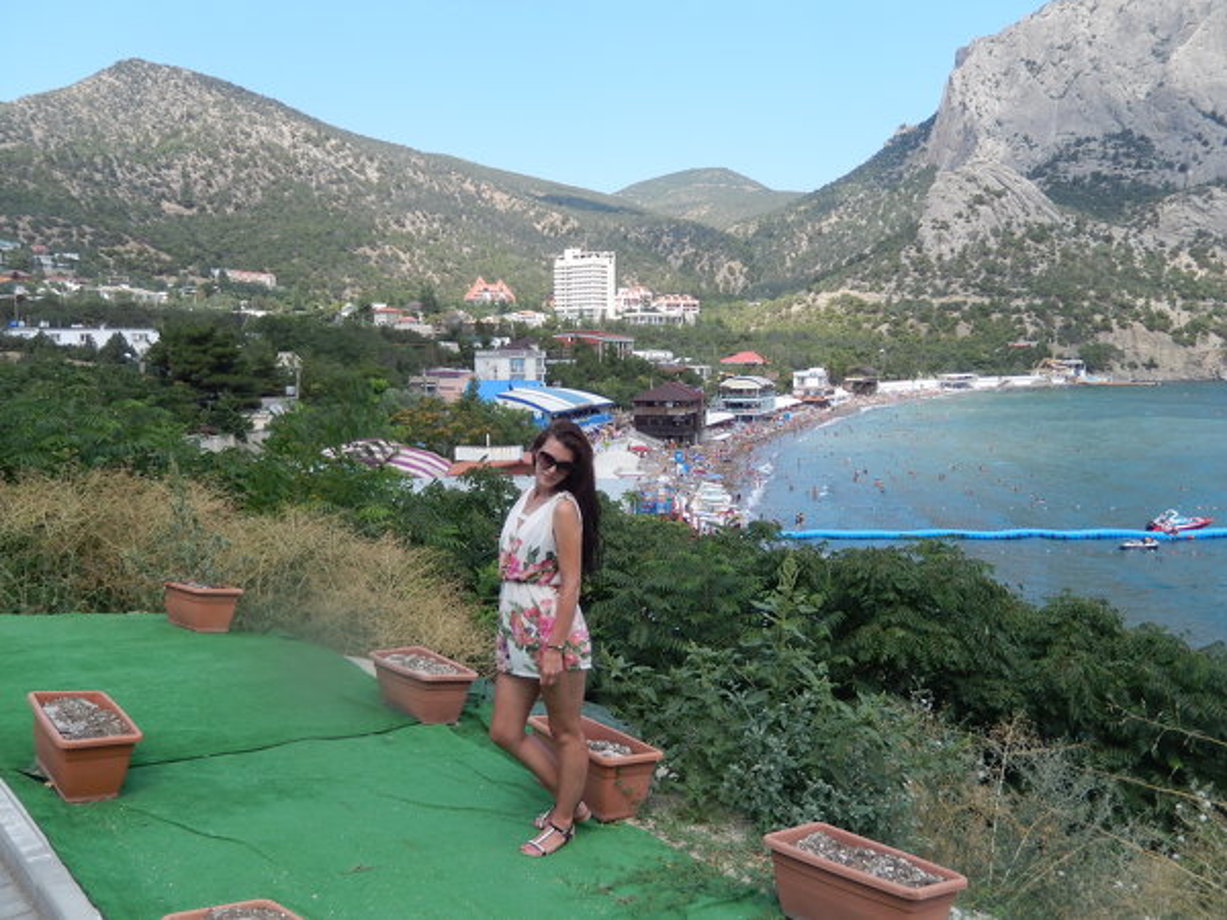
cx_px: 614
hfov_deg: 56.8
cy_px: 460
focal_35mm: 32
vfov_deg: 44.2
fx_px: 1134
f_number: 3.8
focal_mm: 5.7
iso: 125
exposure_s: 1/500
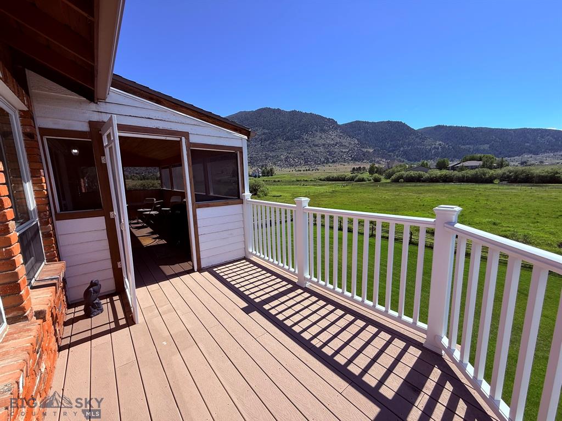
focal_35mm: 14
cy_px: 210
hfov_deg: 102.1
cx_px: 281
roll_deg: +1.9
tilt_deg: -8.0
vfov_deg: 85.7
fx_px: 227
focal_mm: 2.22
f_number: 2.2
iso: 50
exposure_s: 1/1368
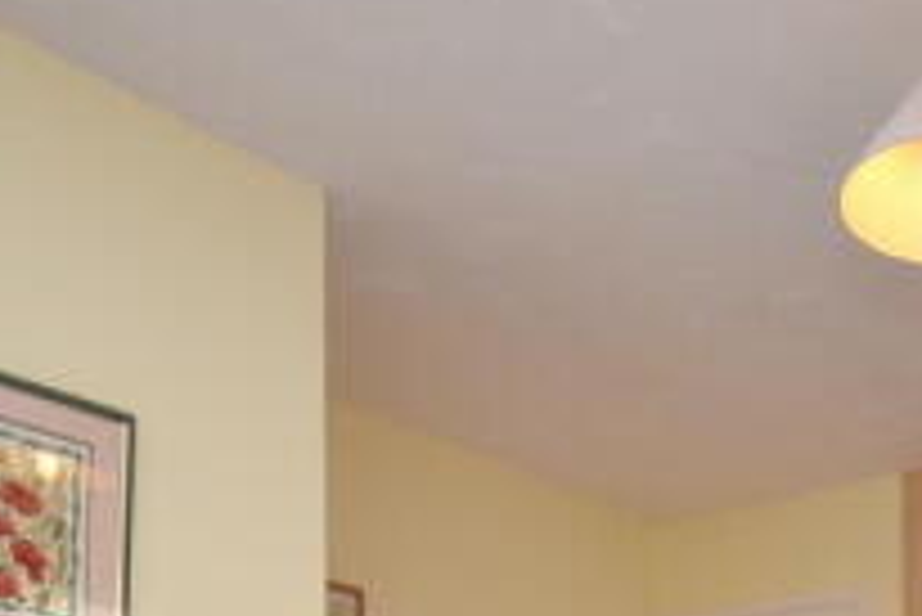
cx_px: 893
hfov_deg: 37.3
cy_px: 951
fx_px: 1230
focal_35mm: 48
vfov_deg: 22.5
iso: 200
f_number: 5
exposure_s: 1/200
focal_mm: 10
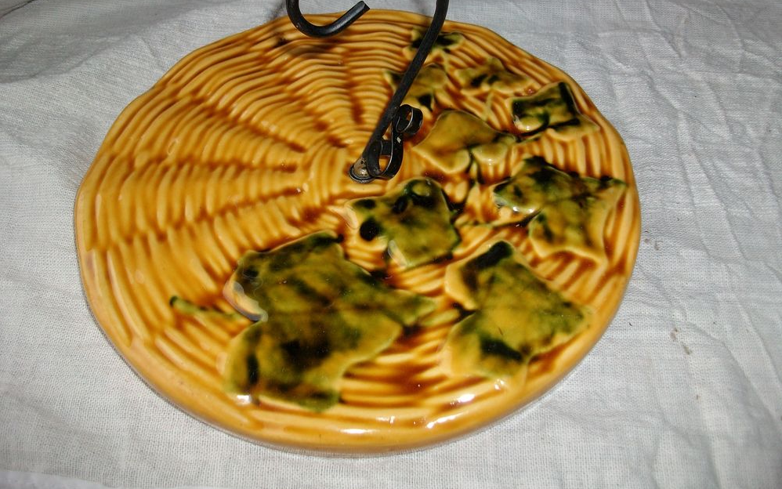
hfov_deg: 56.7
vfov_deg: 37.2
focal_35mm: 34
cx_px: 391
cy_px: 201
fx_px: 725
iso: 125
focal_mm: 5.7
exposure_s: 1/40
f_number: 2.9
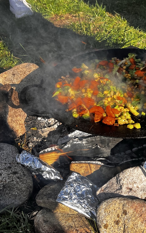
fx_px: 312
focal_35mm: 49
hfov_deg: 25.4
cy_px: 125
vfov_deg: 41.0
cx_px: 136
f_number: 1.6
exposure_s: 1/1266
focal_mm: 5.1
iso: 50
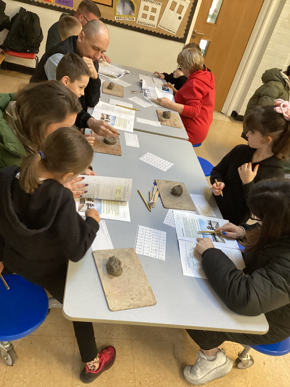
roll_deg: -16.6
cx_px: 145
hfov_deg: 45.4
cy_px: 194
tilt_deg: -34.4
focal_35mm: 31
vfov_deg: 58.4
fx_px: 346
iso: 250
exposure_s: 1/50
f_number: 2.4
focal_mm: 3.3
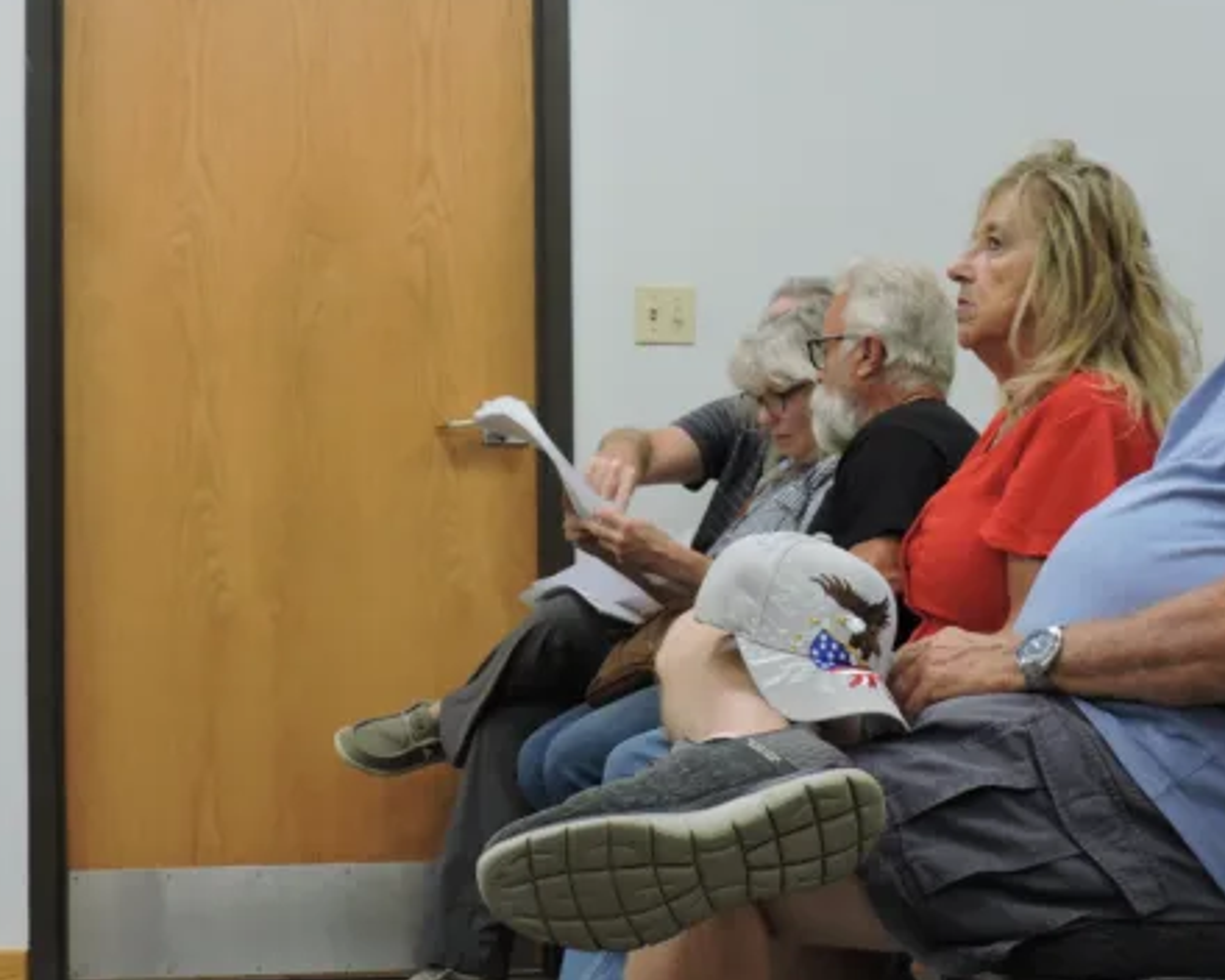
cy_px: 434
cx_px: 706
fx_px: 2683
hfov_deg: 25.7
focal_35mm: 74
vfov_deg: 20.7
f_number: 3.6
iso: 280
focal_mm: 8.9
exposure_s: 1/50
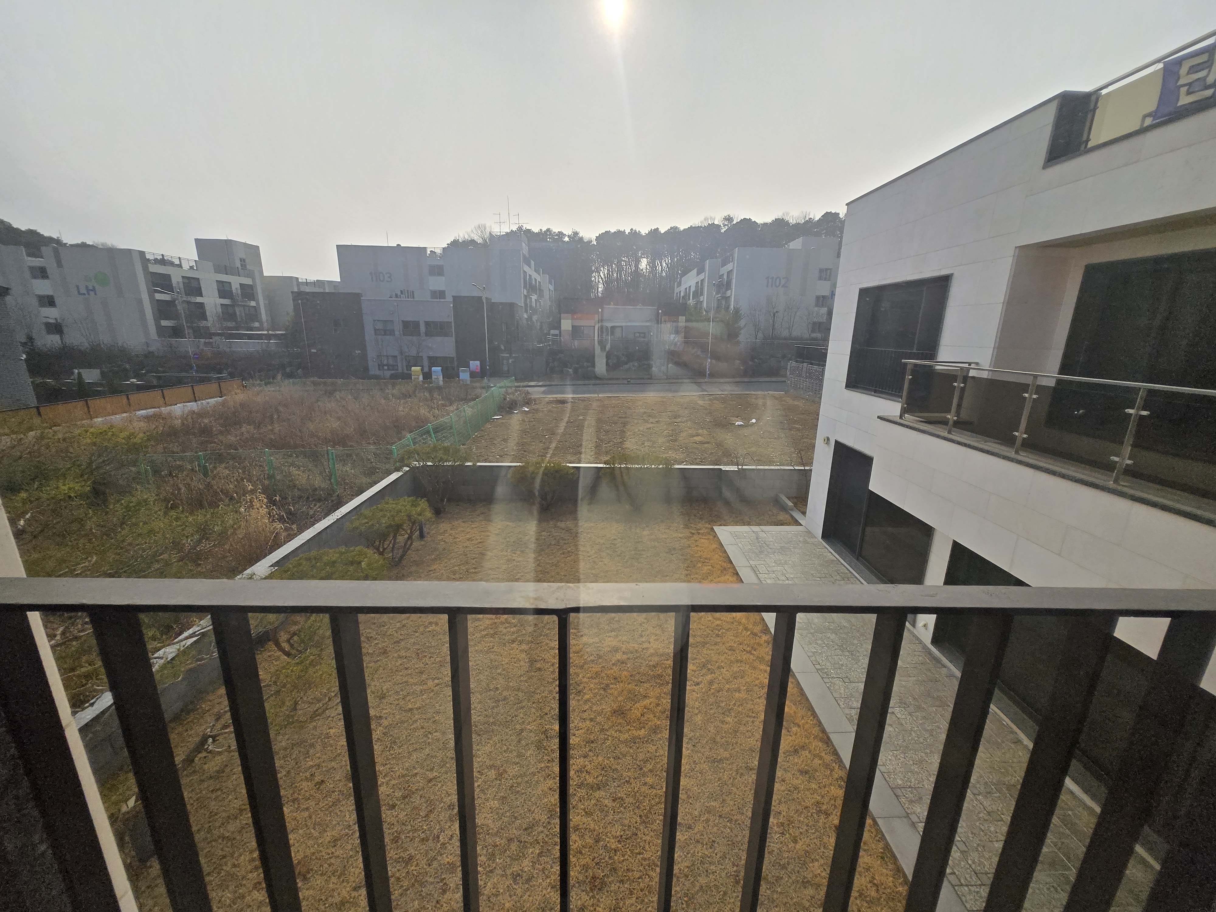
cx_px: 608
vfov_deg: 89.9
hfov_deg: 106.2
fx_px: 457
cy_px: 456
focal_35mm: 13
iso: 64
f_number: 2.2
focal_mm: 1.7
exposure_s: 1/2000
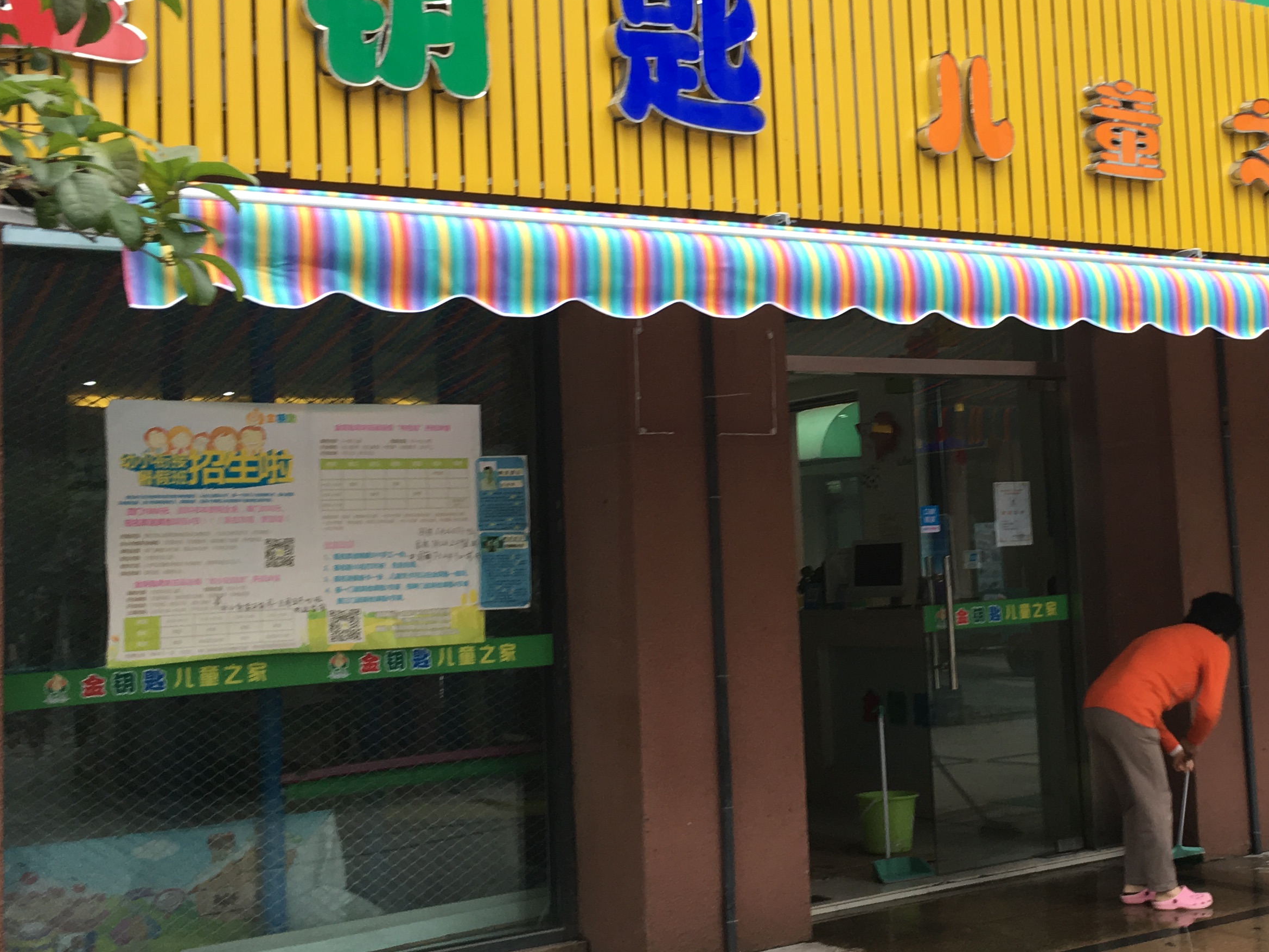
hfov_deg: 37.4
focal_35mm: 50
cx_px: 929
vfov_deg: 29.0
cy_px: 370
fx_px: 1833
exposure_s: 1/50
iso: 32
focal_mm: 4.15
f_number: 2.2
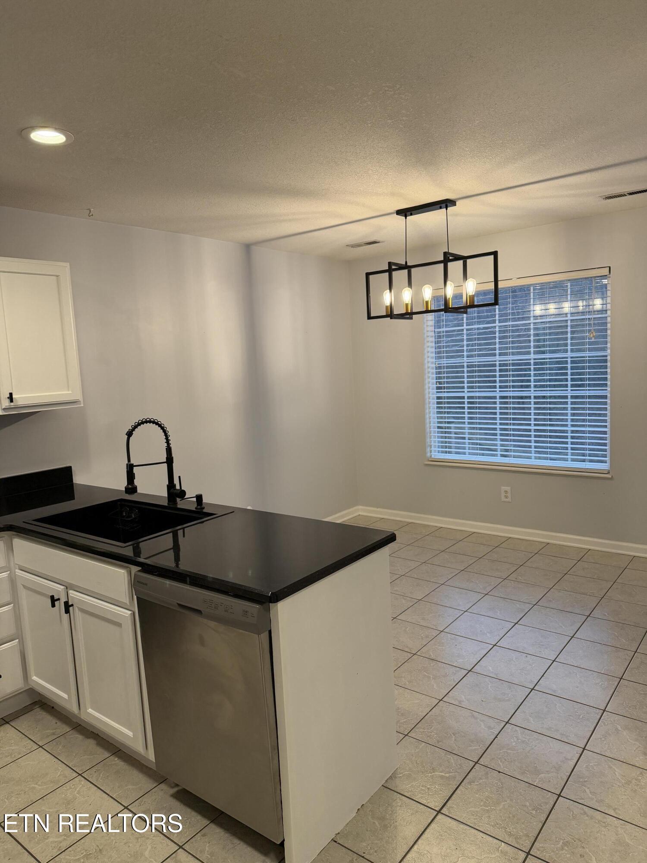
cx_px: 324
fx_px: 598
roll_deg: +3.3
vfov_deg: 71.6
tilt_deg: -7.3
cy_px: 432
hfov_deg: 56.8
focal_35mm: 24
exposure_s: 1/196
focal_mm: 6.76
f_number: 1.78
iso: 200
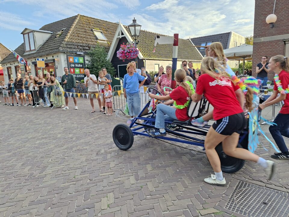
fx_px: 192
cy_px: 108
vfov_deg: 58.9
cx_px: 144
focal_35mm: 23
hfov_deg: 73.9
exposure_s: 1/169
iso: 40
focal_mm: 5.54
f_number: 1.8
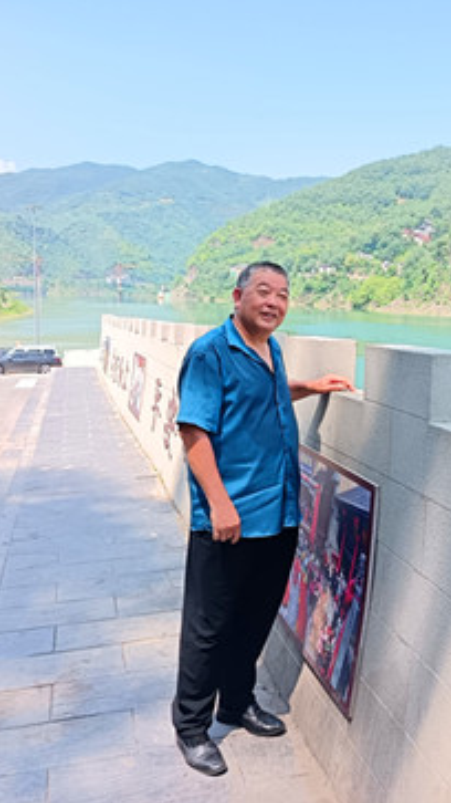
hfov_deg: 32.4
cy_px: 393
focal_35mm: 36
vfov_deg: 55.3
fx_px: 766
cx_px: 321
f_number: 1.75
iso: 100
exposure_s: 1/200
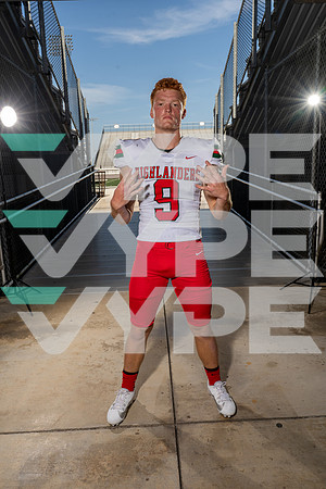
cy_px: 244
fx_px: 394
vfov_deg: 63.7
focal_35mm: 29
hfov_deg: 45.0
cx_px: 163
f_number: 10
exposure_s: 1/250
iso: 160
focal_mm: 29
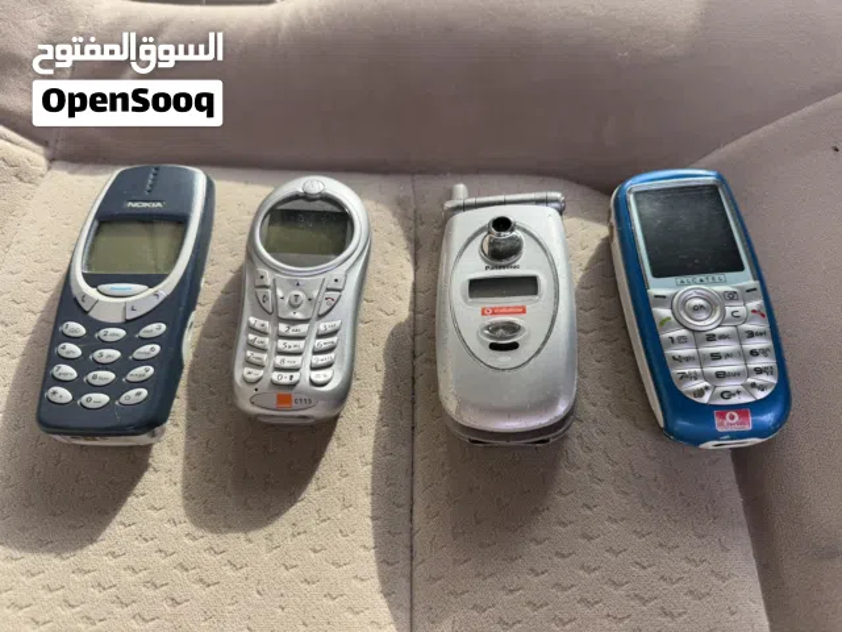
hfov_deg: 71.6
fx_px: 584
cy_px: 316
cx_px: 421
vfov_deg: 56.8
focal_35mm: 24
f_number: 1.78
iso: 80
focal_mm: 6.76
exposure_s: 1/347
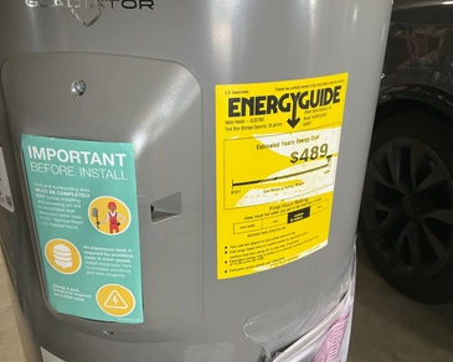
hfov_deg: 57.2
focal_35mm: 31
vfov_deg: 47.1
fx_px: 416
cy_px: 180
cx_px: 228
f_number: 1.8
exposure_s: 1/60
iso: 80
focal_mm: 3
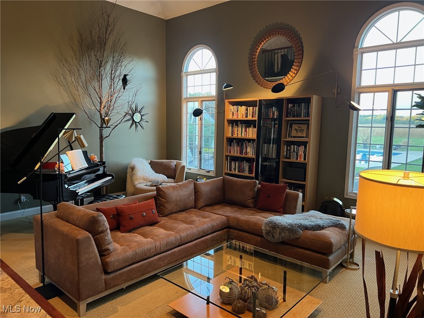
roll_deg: -0.3
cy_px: 159
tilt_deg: -7.2
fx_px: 318
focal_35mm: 26
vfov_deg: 53.1
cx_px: 212
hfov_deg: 67.3
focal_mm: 5.7
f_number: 1.5
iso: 250
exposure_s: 1/60
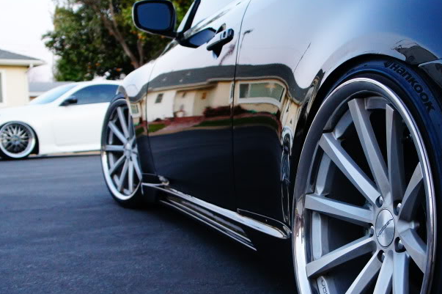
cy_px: 182
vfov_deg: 24.1
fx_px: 687
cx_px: 288
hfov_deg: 35.4
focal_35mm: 56
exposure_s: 1/60
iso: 1600
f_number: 4
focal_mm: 22
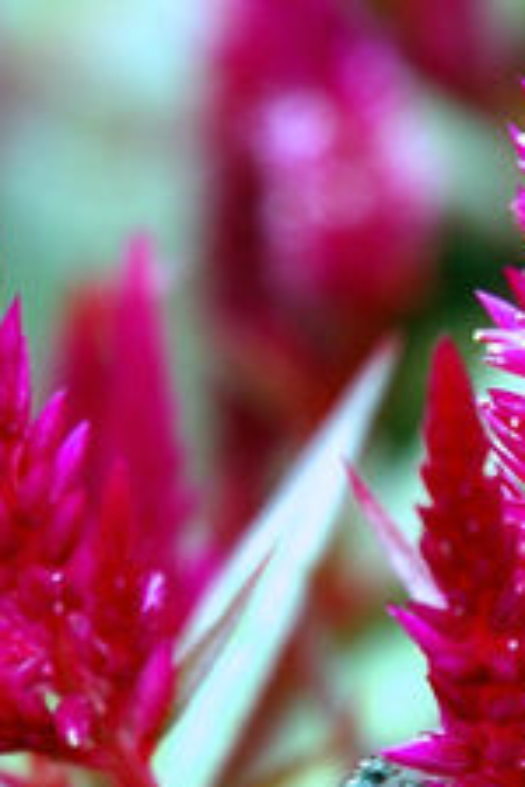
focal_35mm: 393
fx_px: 8596
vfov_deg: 5.2
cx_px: 536
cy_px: 682
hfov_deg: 3.5
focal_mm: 62
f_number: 5
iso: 200
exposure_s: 1/100
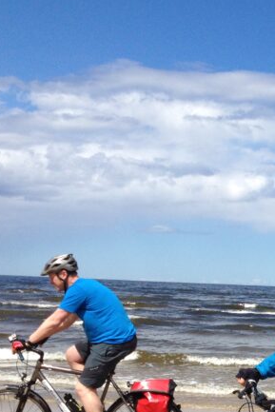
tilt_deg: -4.7
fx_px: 985
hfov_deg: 15.3
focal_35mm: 86
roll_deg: -3.1
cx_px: 344
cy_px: 350
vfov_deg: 23.2
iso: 50
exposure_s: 1/2762
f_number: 2.4
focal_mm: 4.28
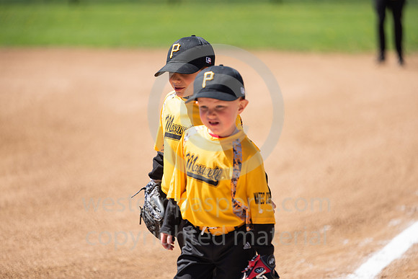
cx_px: 209
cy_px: 140
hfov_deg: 10.3
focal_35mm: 200
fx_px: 2323
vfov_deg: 6.9
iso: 80
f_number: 2.8
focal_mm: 200
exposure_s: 1/800
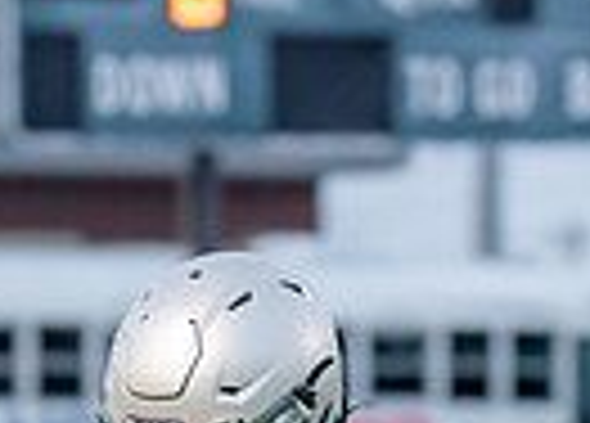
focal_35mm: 567
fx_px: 9516
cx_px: 213
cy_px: 928
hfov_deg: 3.6
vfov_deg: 2.5
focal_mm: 98
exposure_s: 1/1000
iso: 1000
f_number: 2.8
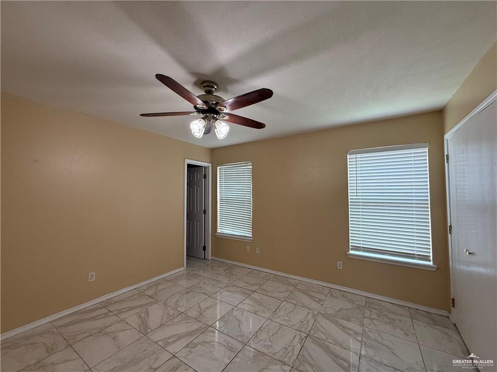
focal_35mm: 14
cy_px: 186
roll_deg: -0.4
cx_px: 248
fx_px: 201
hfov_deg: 102.1
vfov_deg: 85.7
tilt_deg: +2.9
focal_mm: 2.22
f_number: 2.2
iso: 250
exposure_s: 1/120
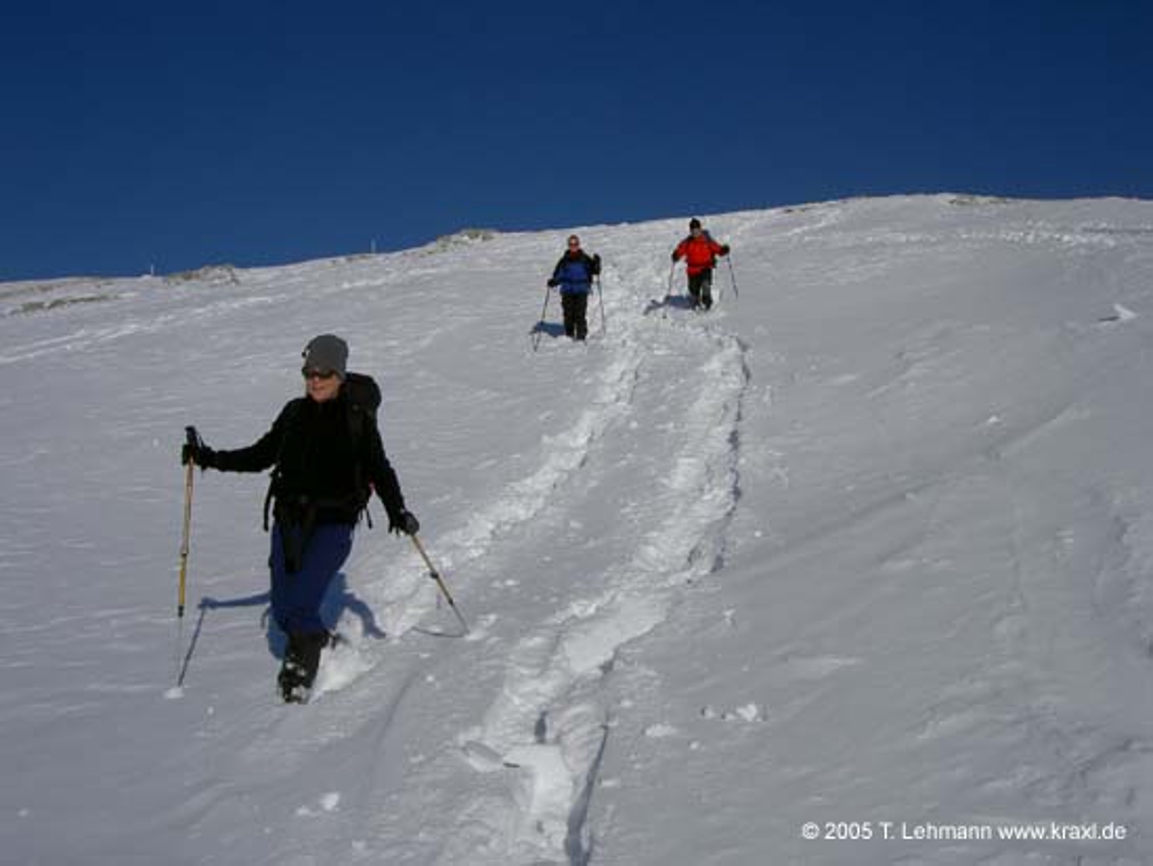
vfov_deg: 36.8
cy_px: 433
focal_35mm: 39
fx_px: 1300
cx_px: 576
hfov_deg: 47.8
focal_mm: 8
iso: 100
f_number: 4.7
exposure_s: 1/2000
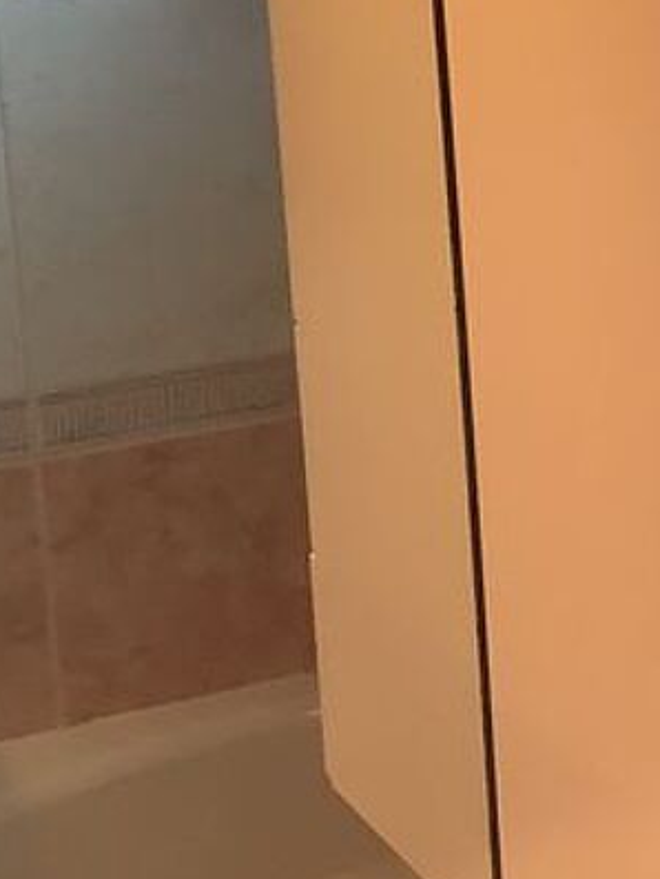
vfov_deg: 18.7
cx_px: 1023
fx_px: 2642
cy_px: 183
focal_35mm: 104
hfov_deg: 13.3
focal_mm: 3.3
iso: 125
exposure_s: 1/60
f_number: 2.4
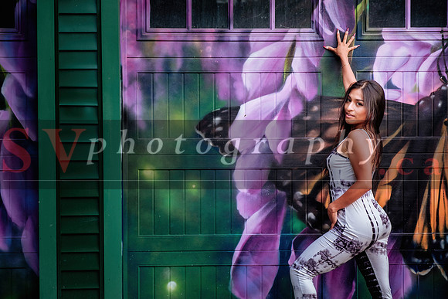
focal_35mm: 85
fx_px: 1054
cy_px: 150
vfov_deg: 16.1
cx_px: 221
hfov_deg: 24.0
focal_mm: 55
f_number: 2.8
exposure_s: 1/250
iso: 400
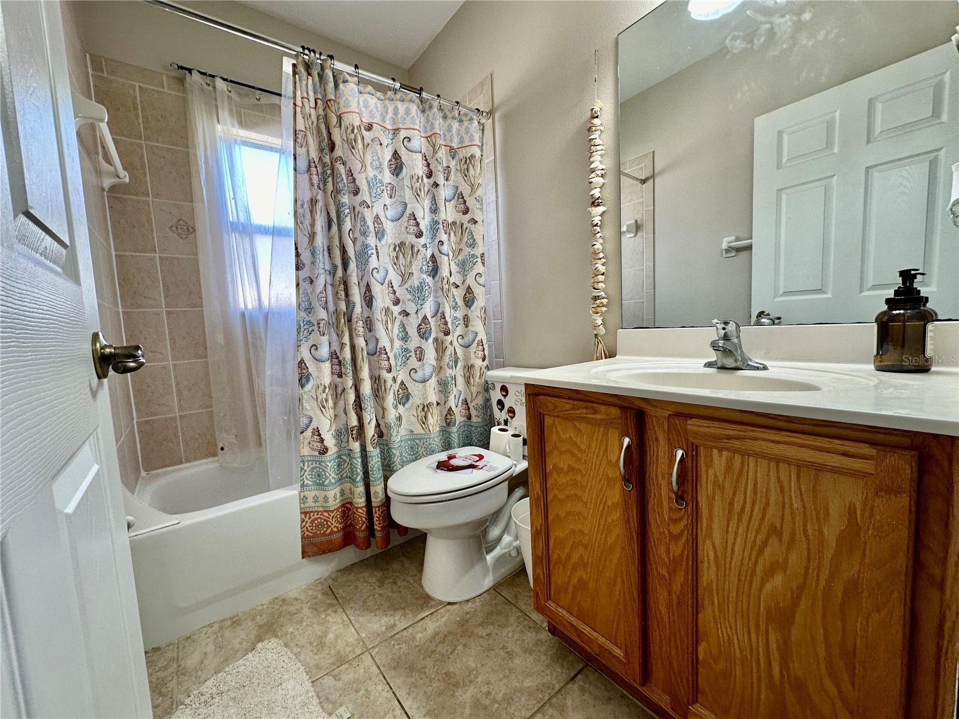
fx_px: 388
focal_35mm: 14
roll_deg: +2.4
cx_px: 480
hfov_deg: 102.1
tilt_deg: -4.9
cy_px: 360
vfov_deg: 85.7
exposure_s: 1/120
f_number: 2.2
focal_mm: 2.22
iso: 125
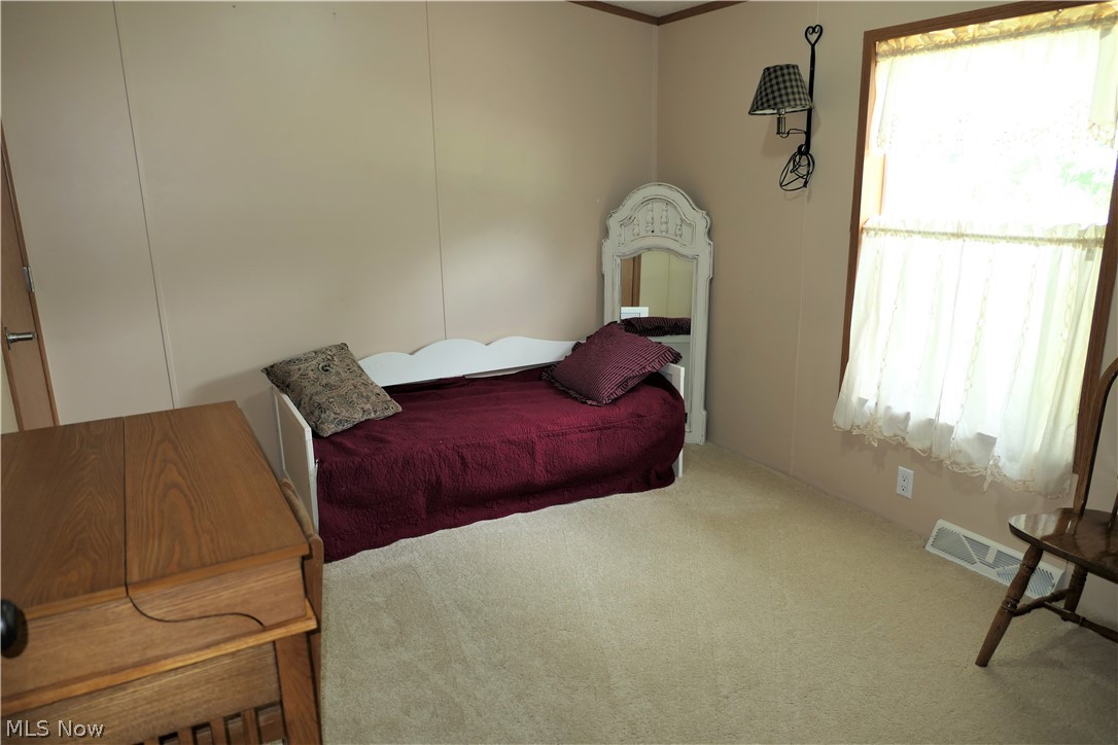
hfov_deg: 73.7
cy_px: 372
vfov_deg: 53.1
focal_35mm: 24
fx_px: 745
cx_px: 559
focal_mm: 8.8
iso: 125
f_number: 1.4
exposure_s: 1/100
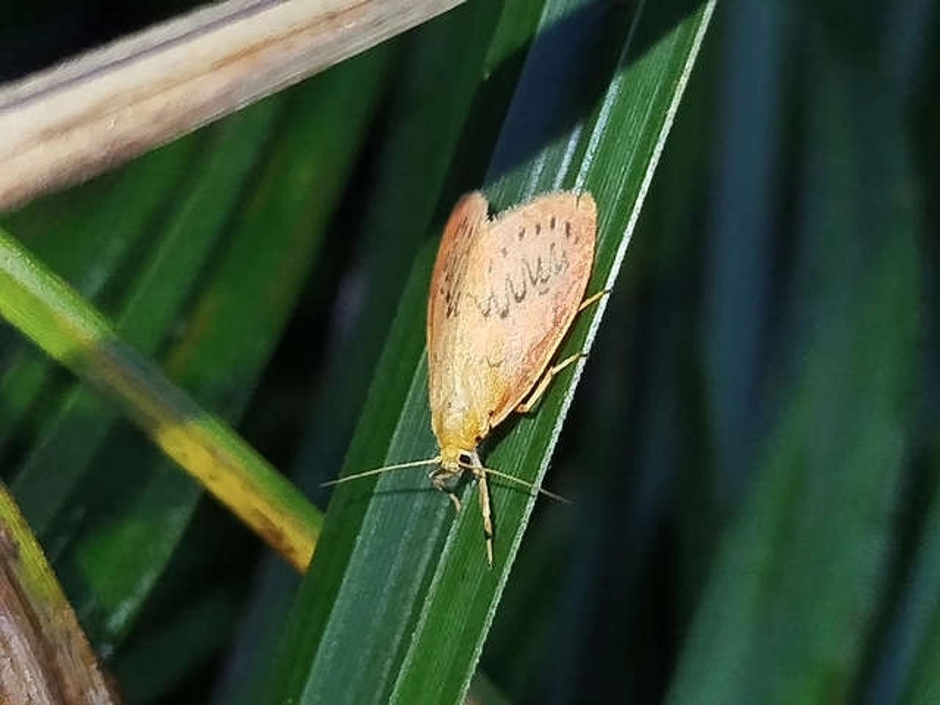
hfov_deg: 21.5
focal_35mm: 91
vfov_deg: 16.2
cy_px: 352
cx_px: 470
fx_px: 2471
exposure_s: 1/50
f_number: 1.7
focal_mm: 5.31
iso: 160
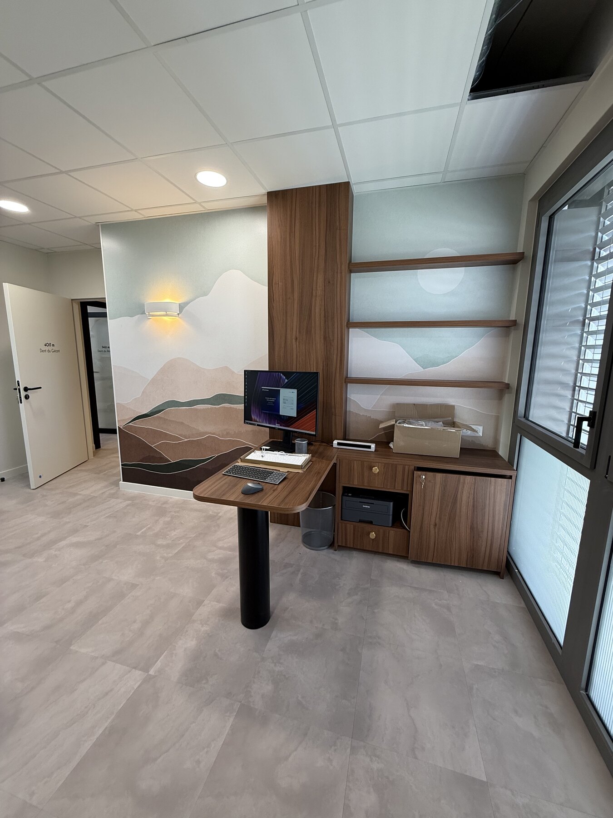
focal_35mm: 14
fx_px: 331
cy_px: 409
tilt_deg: -9.1
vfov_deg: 102.1
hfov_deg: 85.7
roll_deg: +0.0
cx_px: 306
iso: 100
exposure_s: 1/99
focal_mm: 2.22
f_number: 2.2
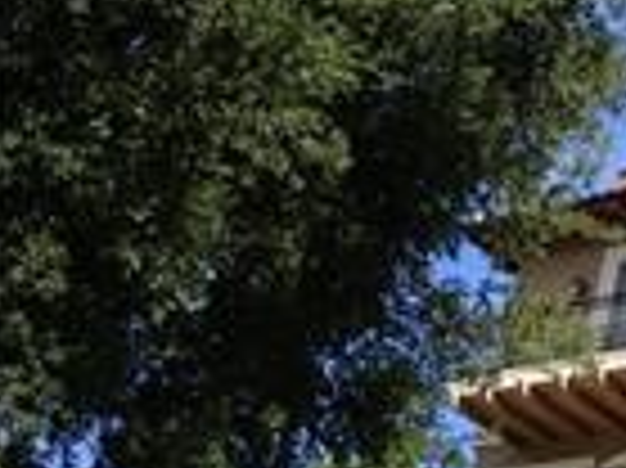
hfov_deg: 15.7
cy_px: 362
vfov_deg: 13.0
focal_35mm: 113
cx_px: 995
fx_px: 2042
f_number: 2.4
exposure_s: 1/768
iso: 64
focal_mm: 4.28
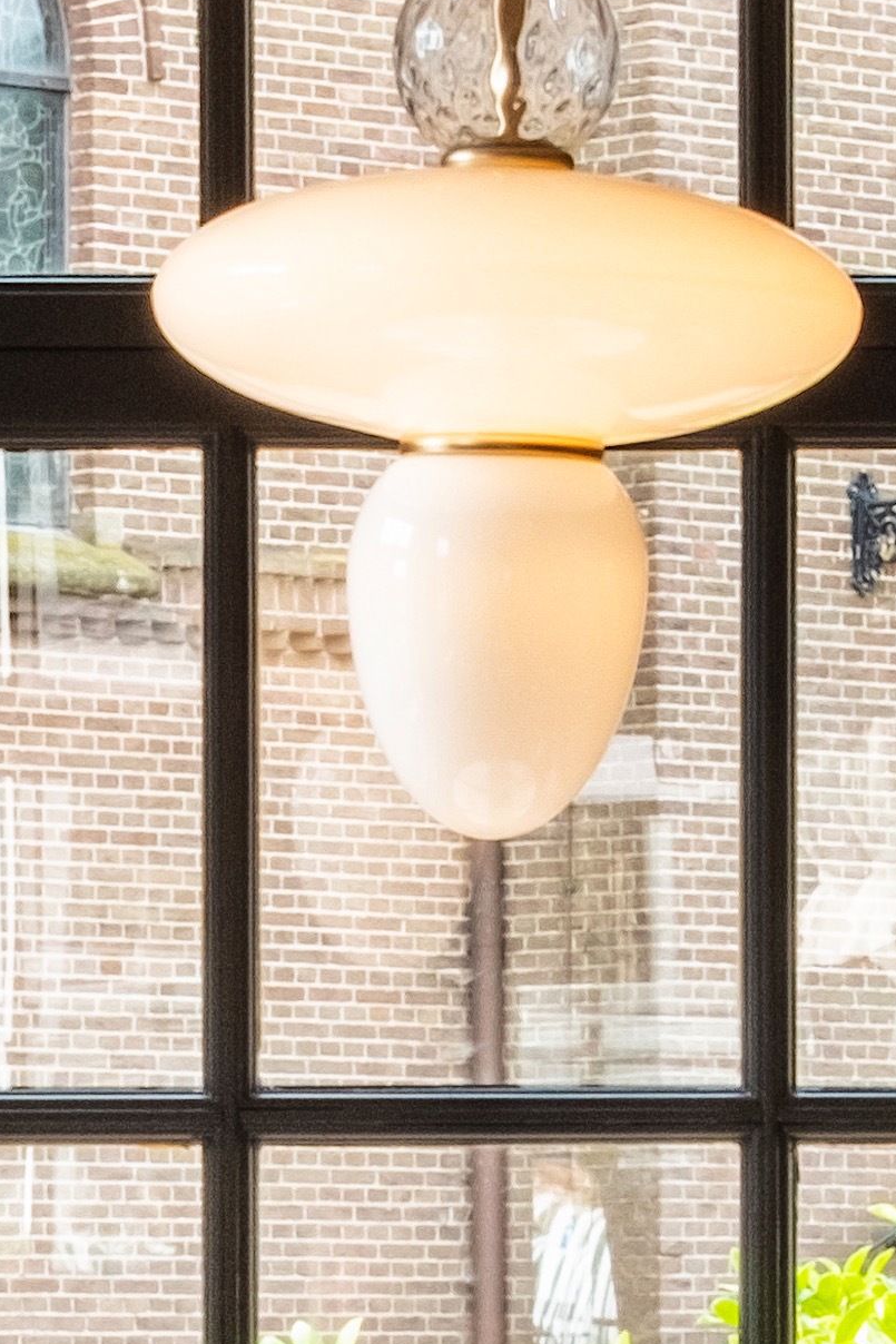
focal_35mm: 259
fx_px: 9671
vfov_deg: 7.9
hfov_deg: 5.3
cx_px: 405
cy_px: 1510
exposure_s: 1/8
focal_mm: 35.3
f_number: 22
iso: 250
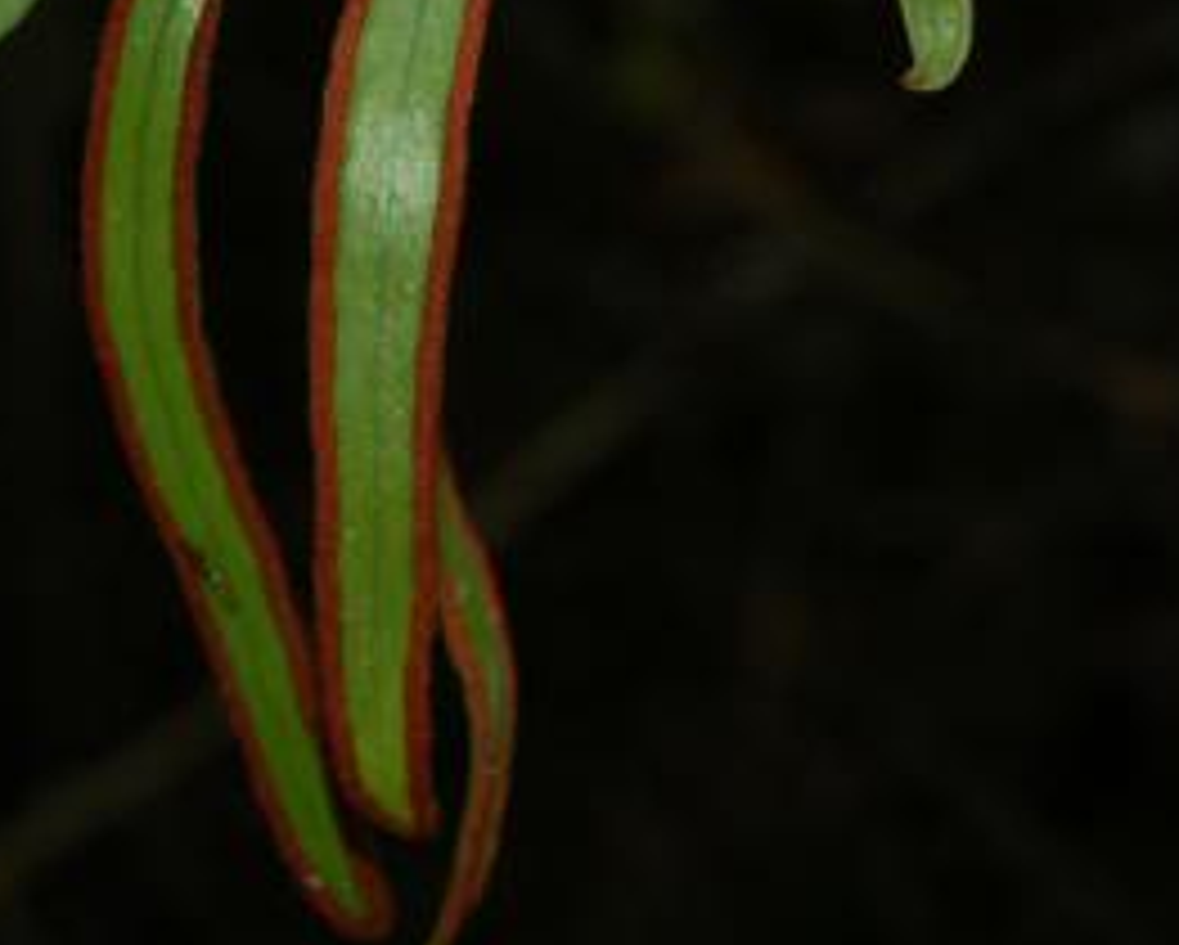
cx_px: 356
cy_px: 194
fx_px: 6740
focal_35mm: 193
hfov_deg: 10.0
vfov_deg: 8.0
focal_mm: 60
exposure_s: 1/60
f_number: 14
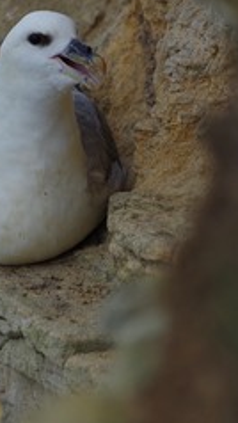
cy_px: 183
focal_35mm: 810
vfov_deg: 2.7
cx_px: -4
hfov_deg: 1.5
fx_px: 9081
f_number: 5.6
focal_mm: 300
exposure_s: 1/1250
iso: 400
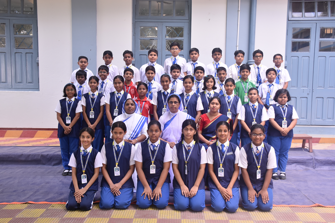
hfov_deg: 49.5
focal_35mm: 39
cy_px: 112
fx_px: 363
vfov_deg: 34.2
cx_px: 168
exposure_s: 1/160
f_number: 5
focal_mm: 26
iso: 400
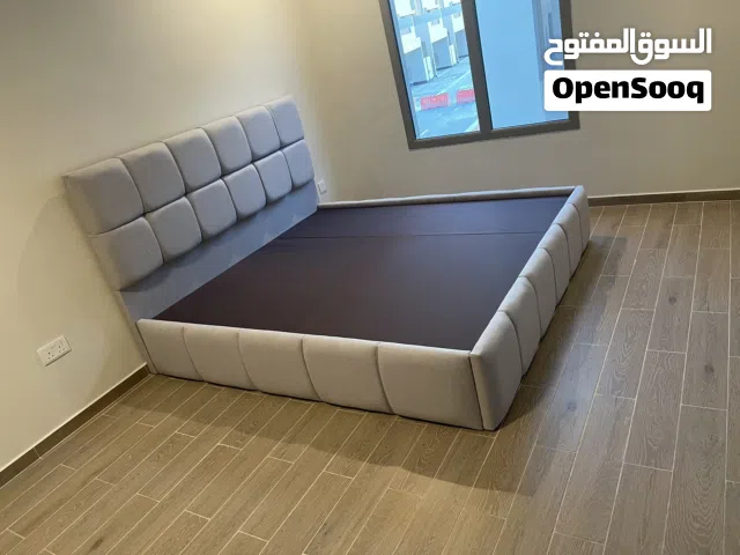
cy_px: 278
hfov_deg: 69.4
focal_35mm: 25
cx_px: 370
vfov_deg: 54.9
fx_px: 534
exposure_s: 1/50
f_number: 1.6
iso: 250
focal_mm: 5.1
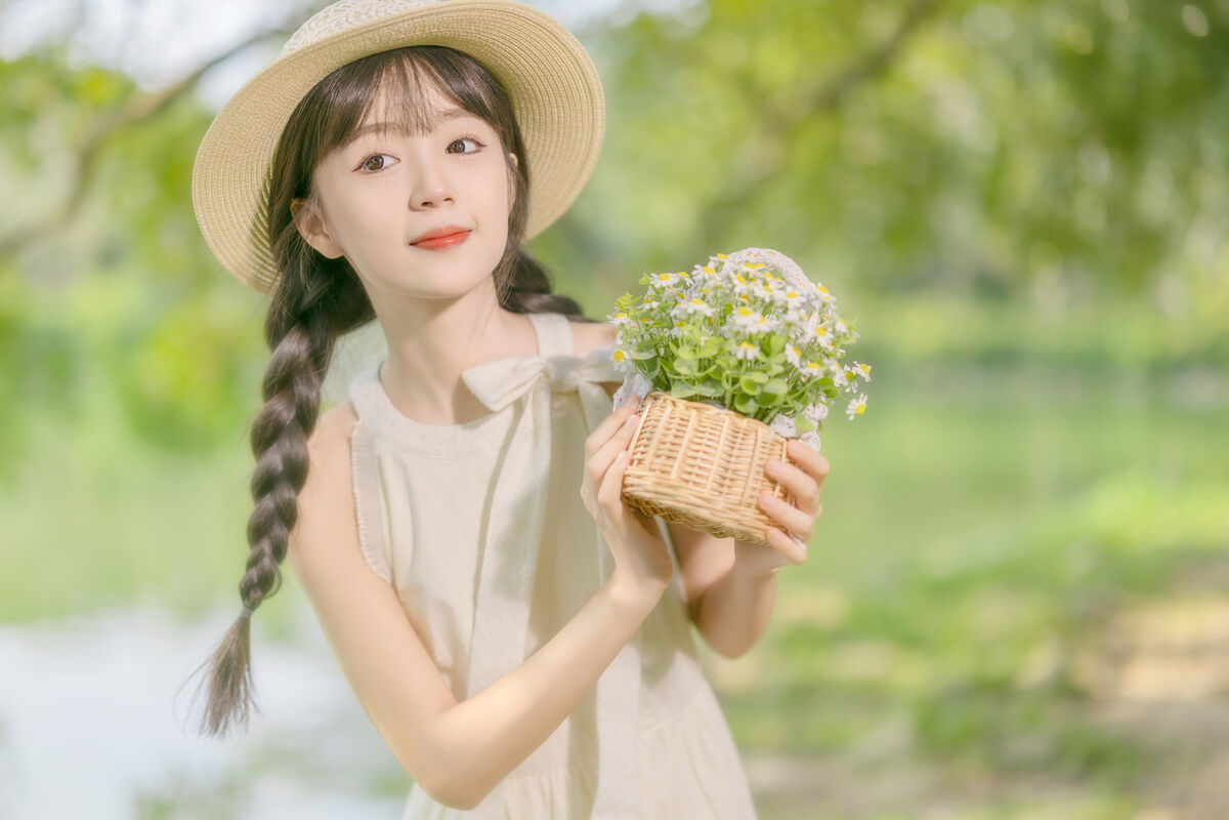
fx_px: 1673
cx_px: 614
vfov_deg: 27.5
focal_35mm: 49
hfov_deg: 40.3
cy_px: 410
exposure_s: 1/3200
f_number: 1.2
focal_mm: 50
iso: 100
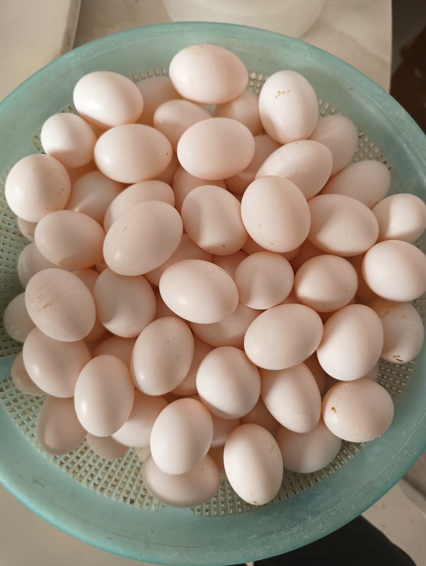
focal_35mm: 23
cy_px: 283
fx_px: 377
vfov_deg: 73.9
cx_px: 213
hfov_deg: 59.0
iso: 400
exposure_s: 1/50
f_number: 1.69
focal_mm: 6.06
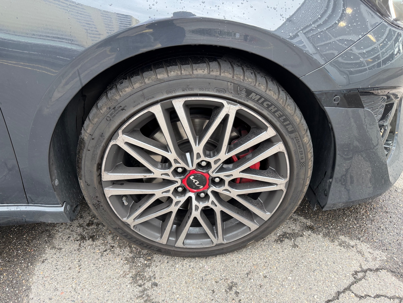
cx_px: 202
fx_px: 279
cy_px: 152
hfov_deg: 71.6
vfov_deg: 56.8
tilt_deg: -32.3
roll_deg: +2.6
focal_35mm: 24
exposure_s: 1/121
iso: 125
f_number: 1.78
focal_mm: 6.76
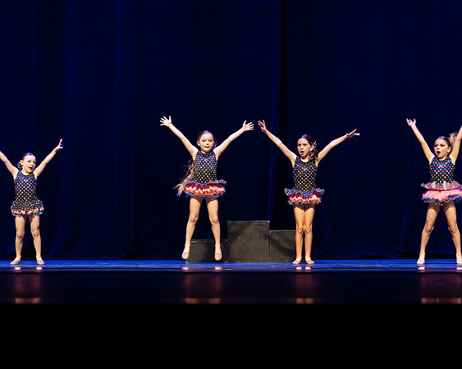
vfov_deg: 15.9
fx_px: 1324
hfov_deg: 19.8
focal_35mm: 97
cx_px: 209
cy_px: 185
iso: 3200
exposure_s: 1/640
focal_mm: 84
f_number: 2.8
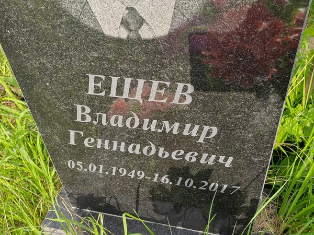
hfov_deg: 51.3
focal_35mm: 36
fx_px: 327
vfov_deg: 39.4
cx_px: 163
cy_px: 148
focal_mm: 5.52
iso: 100
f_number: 1.9
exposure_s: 1/470
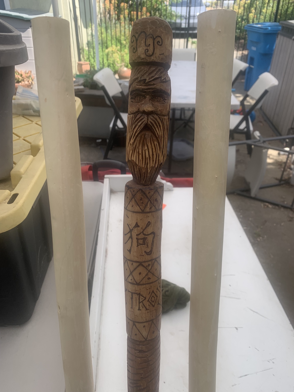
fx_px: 294
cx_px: 147
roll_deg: -0.9
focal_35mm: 26
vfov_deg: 67.3
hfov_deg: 53.1
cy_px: 196
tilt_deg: -32.0
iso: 25
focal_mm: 4.25
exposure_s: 1/564
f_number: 1.8
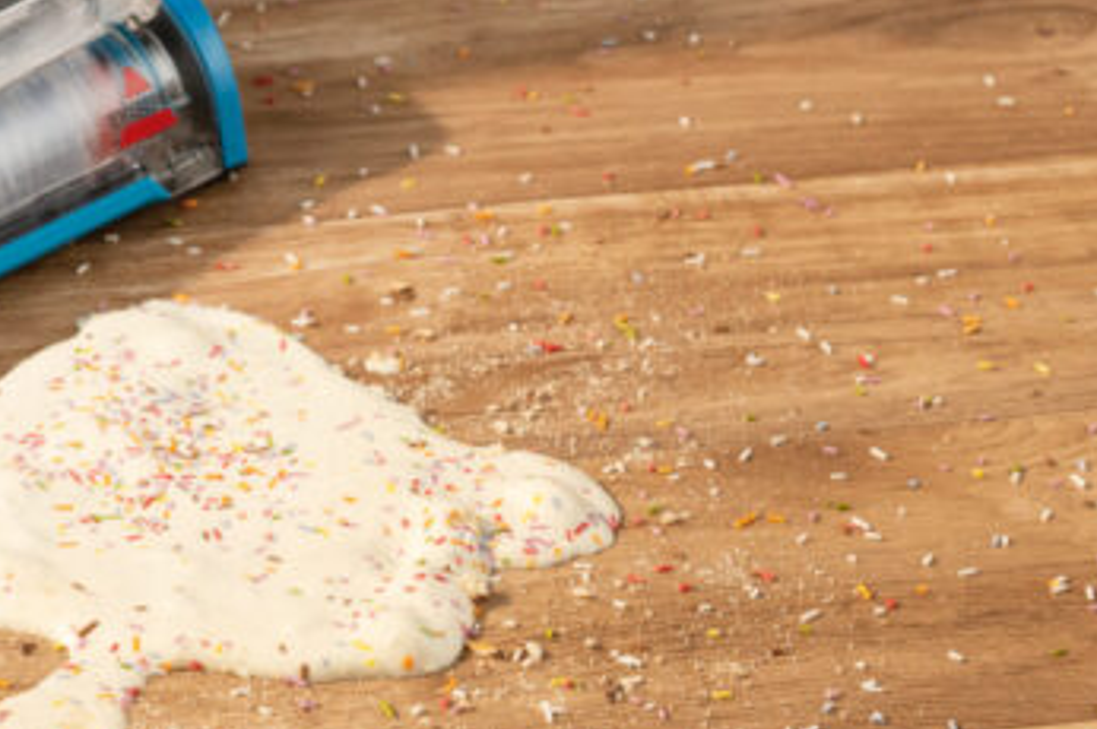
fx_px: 4962
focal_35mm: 163
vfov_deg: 8.4
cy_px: 464
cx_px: 95
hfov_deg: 12.5
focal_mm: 55
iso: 800
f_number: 7.1
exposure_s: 1/500
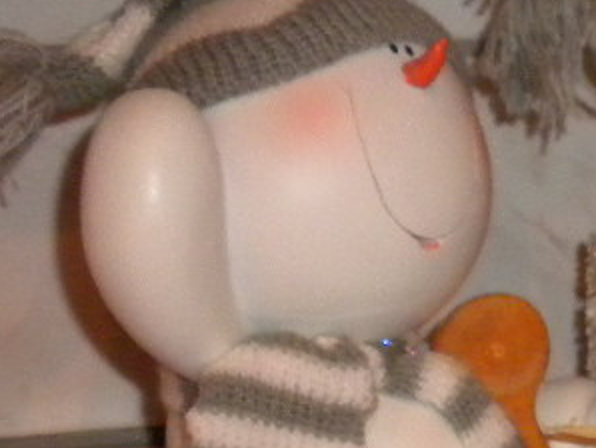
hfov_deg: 14.4
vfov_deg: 11.4
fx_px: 2188
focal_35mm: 127
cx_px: 920
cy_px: 562
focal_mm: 6.6
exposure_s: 1/30
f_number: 3.5
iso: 400
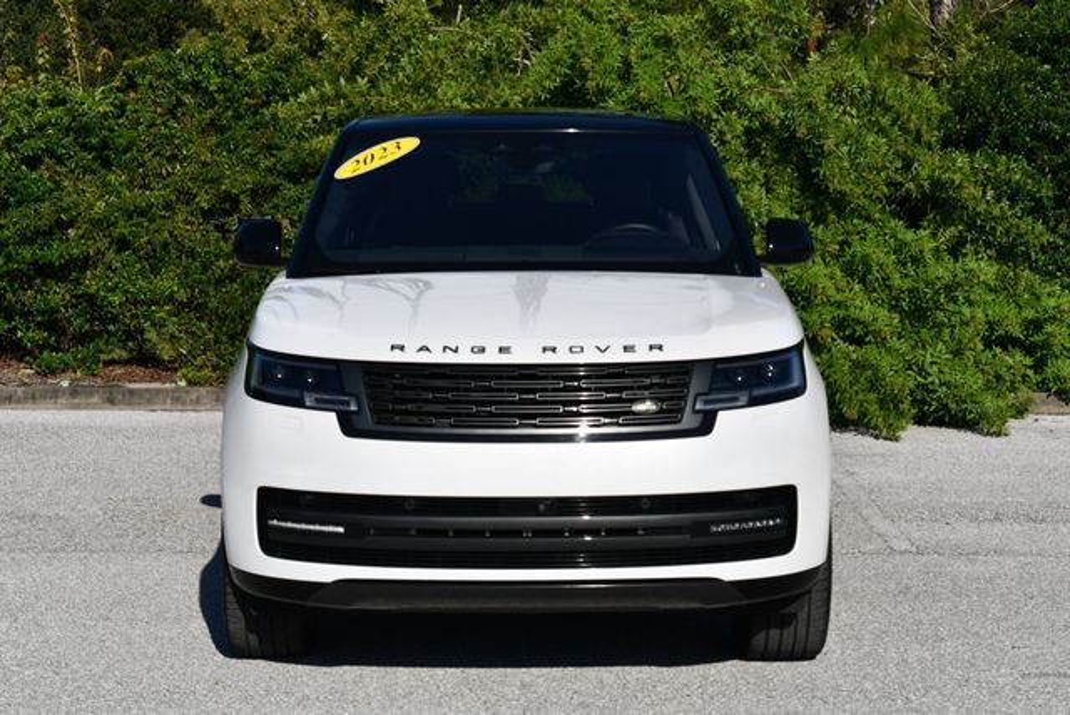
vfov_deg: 16.3
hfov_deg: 24.2
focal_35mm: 84
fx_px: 2499
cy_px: 358
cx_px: 535
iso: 100
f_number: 9
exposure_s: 1/320
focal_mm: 42
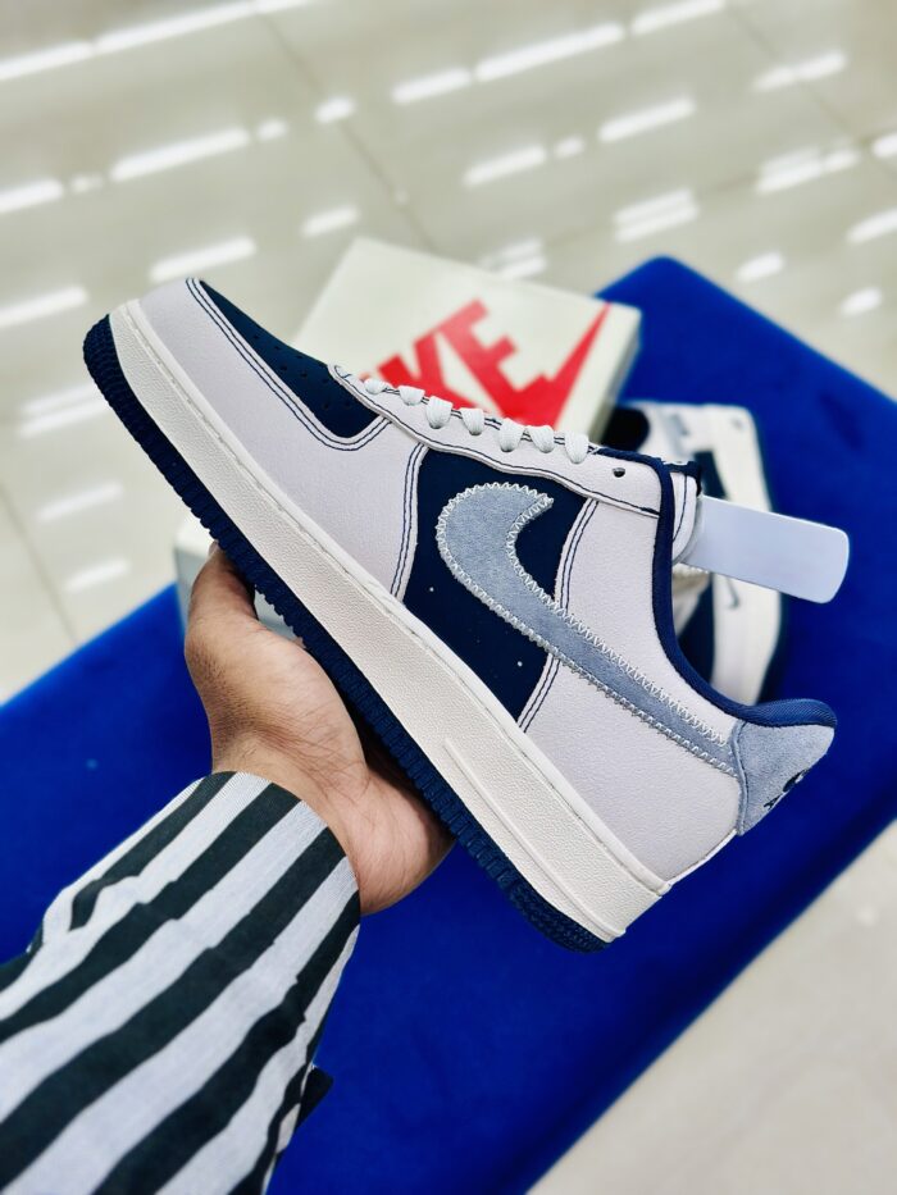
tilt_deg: -52.3
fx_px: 1658
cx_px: 448
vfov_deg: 39.7
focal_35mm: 48
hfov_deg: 30.3
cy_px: 598
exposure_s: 1/130
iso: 64
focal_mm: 6.86
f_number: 1.78
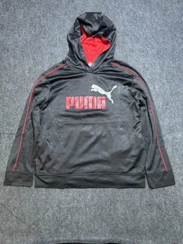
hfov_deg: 53.1
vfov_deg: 67.3
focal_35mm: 26
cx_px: 92
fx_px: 183
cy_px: 122
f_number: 1.5
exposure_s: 1/50
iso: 160
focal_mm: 5.7
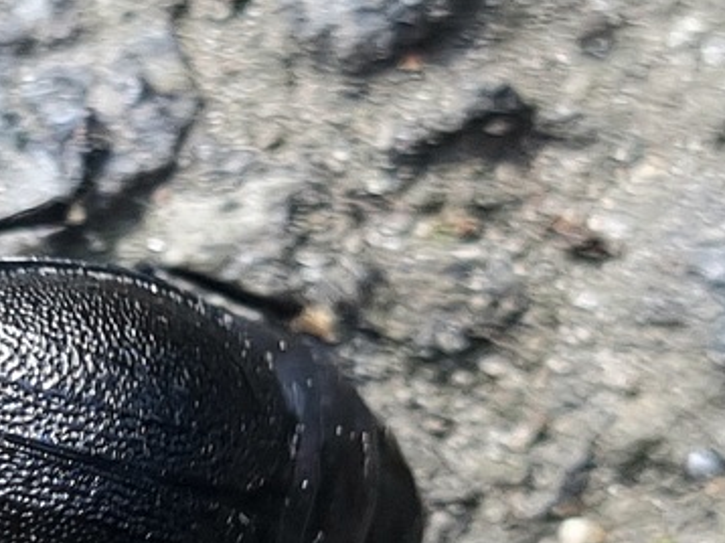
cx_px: -56
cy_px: 466
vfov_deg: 23.1
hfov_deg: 28.6
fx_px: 1298
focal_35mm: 62
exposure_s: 1/172
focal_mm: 5.4
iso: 50
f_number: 1.8
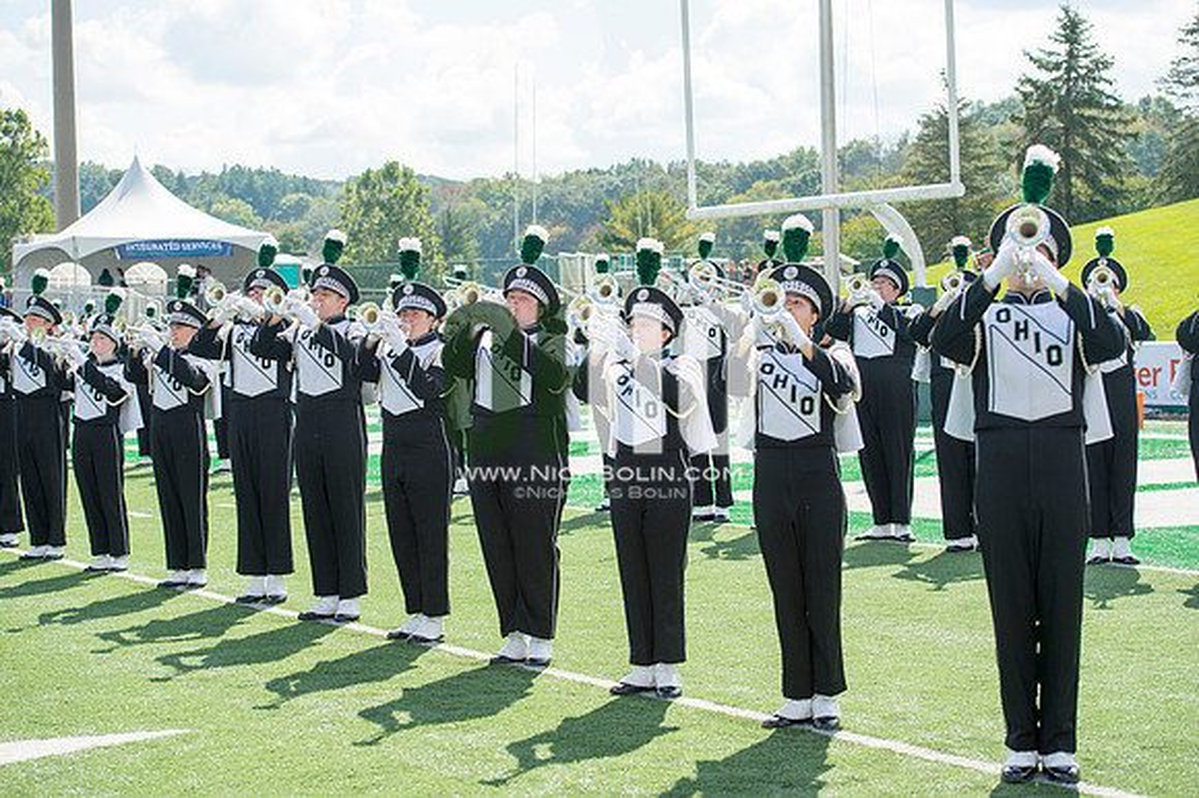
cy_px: 399
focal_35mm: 70
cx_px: 600
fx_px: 2330
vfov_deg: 19.4
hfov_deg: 28.9
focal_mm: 70
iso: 200
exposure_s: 1/1000
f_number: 4.5
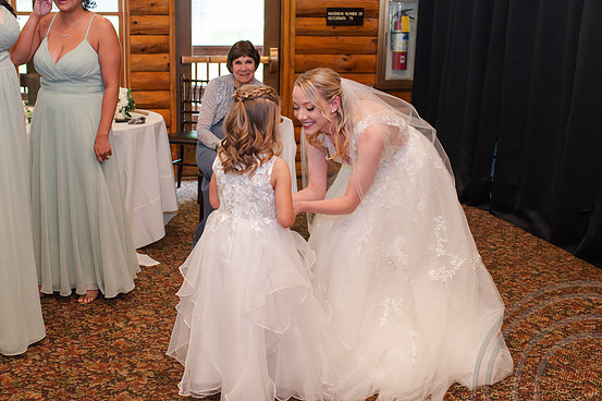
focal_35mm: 42
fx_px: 702
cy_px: 171
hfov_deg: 46.3
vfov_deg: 31.8
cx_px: 257
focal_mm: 35
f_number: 3.5
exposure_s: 1/200
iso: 800
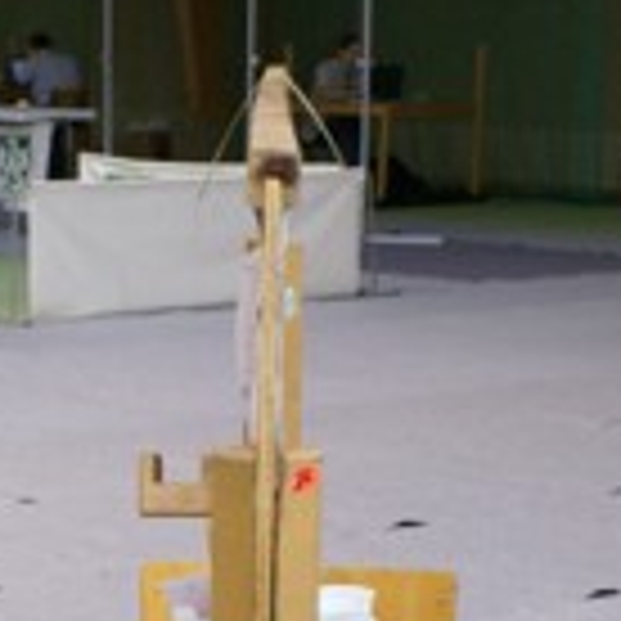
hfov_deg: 13.5
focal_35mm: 129
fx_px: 2618
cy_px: 598
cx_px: 176
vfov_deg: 13.4
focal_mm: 20
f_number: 5.6
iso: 400
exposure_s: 1/25
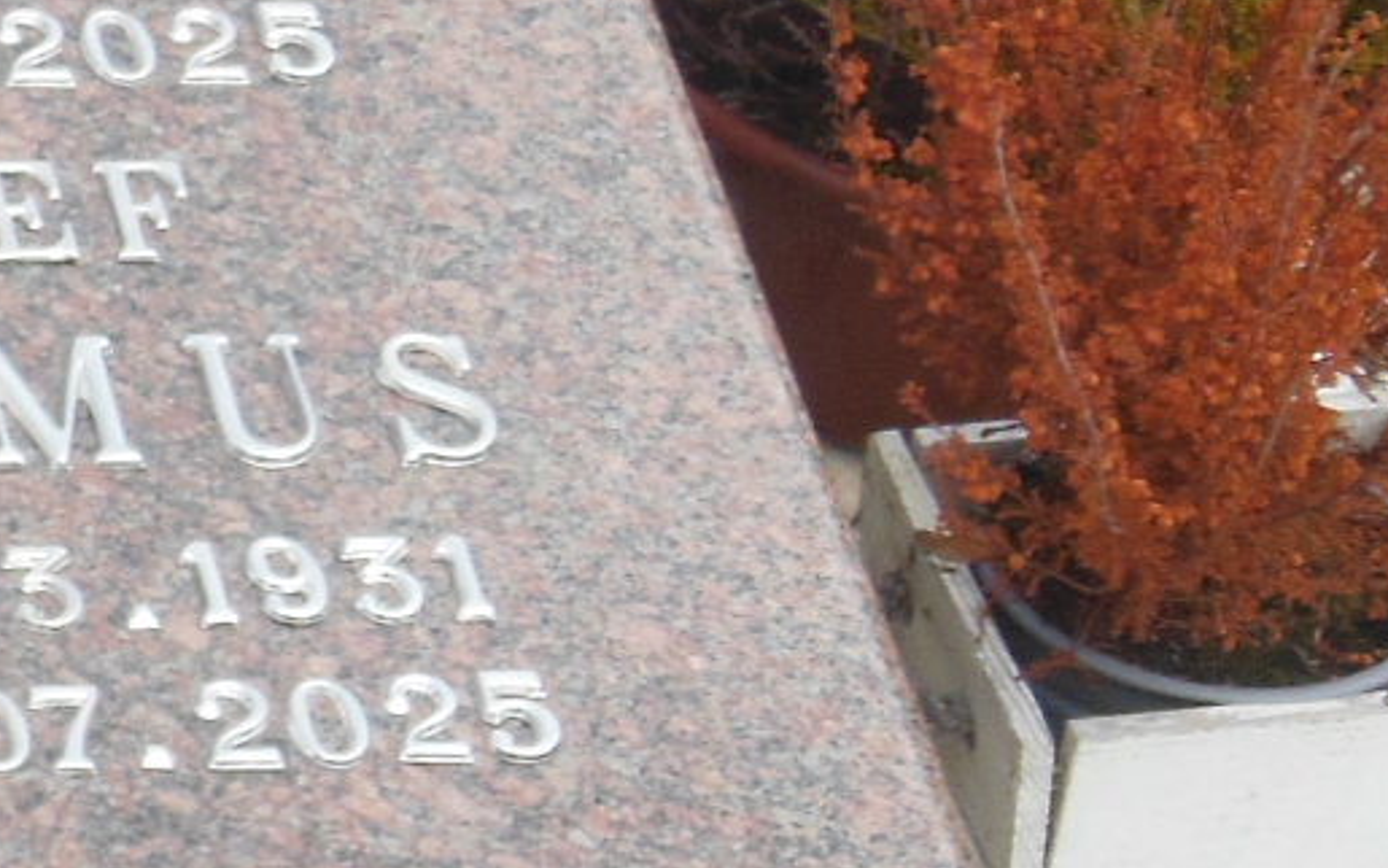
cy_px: 493
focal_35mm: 234
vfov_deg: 5.6
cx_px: -1207
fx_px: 8853
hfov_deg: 8.6
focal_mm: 8.9
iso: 125
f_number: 4
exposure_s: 1/500
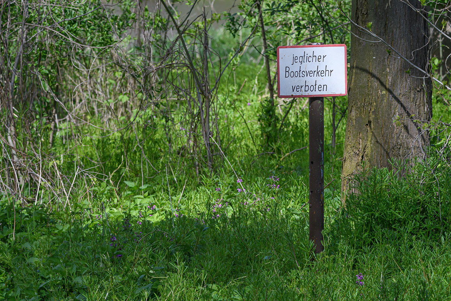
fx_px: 2819
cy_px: 150
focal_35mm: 225
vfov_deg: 6.1
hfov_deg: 9.1
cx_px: 226
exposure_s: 1/640
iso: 400
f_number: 8
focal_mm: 150
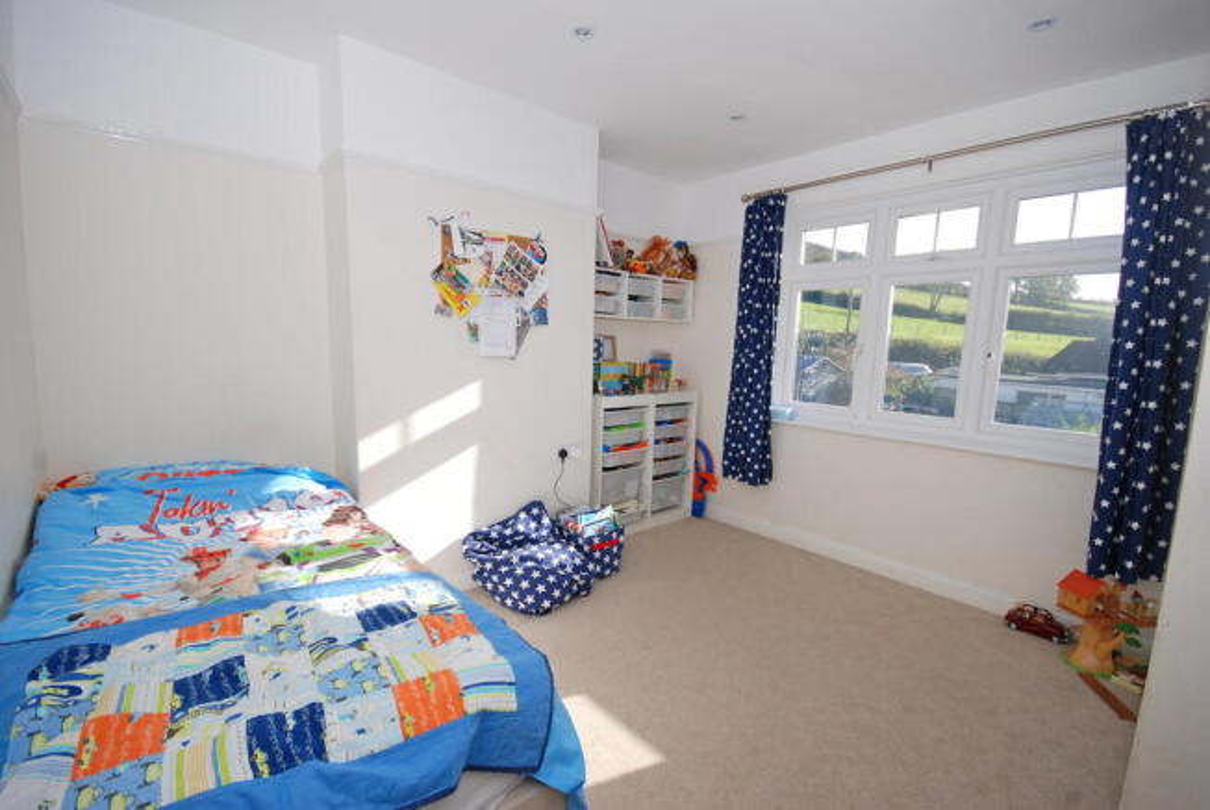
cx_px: 605
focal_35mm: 15
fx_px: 505
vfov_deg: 77.5
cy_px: 405
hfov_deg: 100.3
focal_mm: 10
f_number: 5.6
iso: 100
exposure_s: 1/125
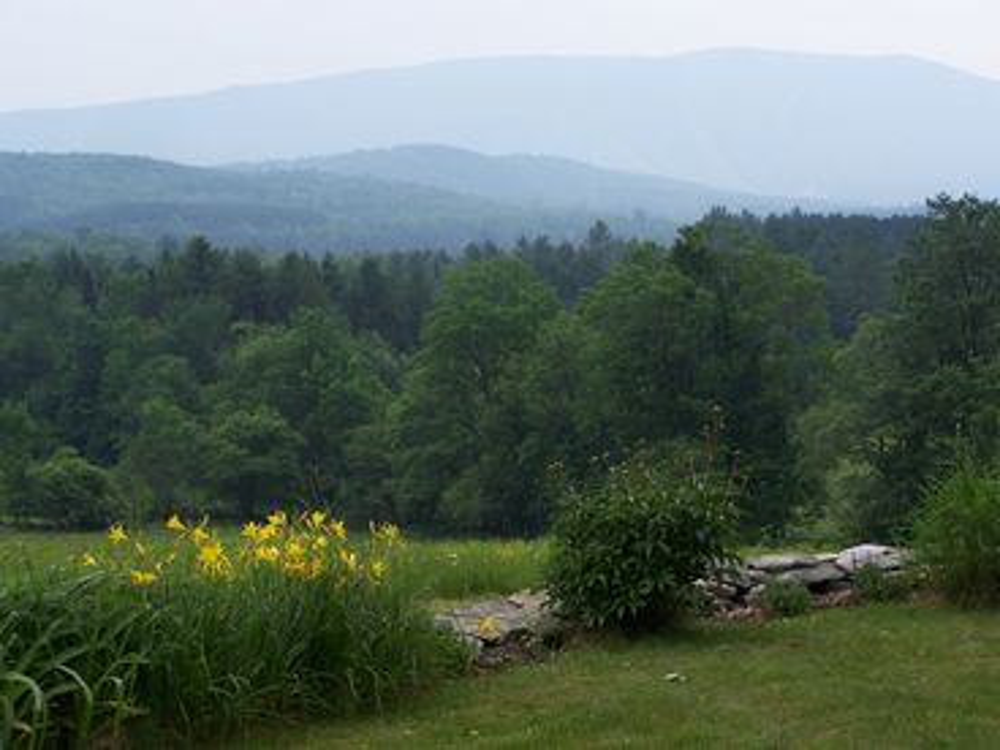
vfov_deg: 19.6
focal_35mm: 75
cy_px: 375
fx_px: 2167
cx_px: 500
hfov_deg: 26.0
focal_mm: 12.4
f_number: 3.2
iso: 80
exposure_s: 1/500
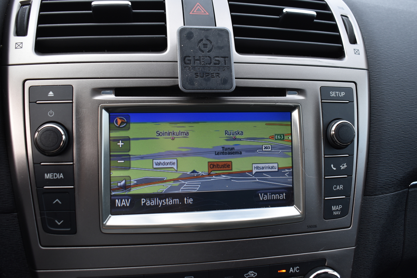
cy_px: 139
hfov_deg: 55.1
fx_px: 400
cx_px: 208
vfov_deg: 38.4
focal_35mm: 34
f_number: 5.6
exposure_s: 1/125
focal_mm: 23
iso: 200
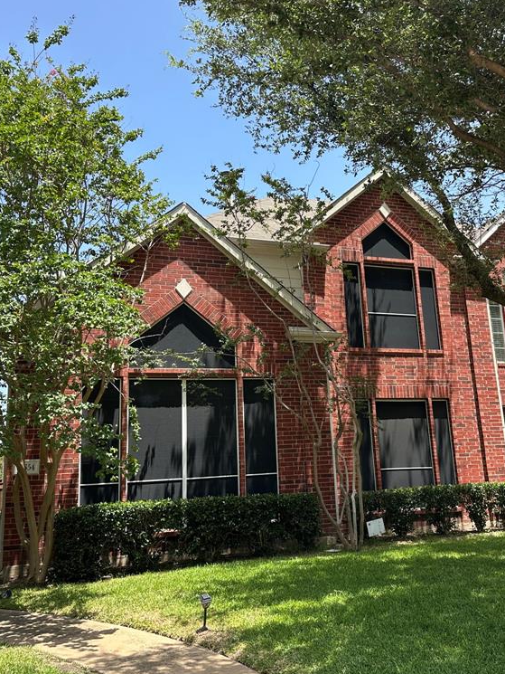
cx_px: 313
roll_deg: +3.4
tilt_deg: +13.3
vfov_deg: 55.3
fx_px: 642
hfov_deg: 42.7
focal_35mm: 33
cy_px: 329
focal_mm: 6.86
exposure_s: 1/1304
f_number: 1.78
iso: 80
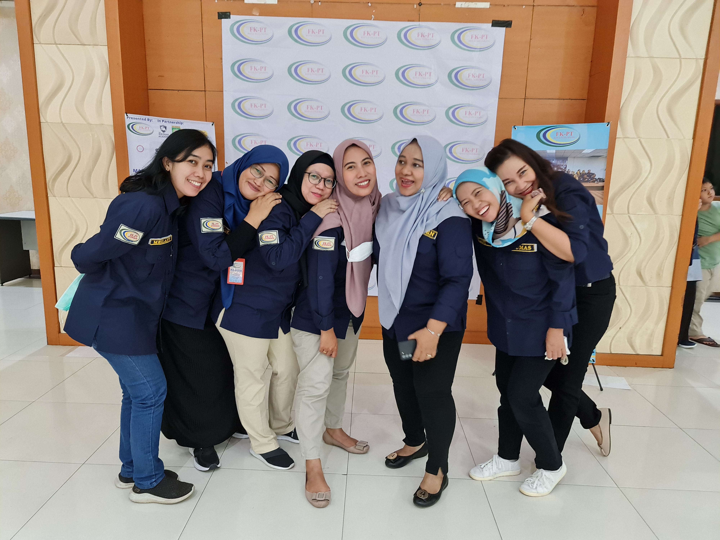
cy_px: 270
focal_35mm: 25
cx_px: 360
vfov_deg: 54.9
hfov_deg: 69.4
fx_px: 520
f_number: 1.8
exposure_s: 1/33
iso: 640
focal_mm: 7
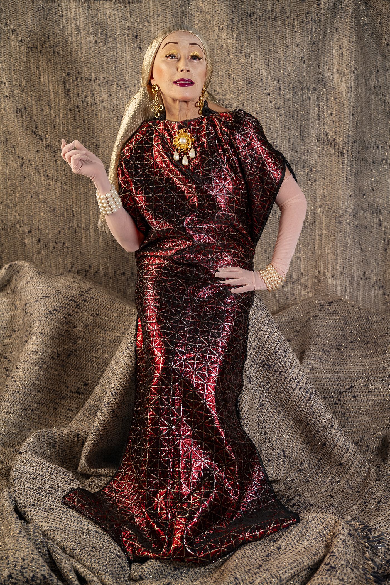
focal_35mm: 43
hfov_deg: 31.2
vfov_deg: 45.4
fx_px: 698
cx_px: 195
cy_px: 292
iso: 500
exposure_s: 1/160
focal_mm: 43
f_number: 3.5
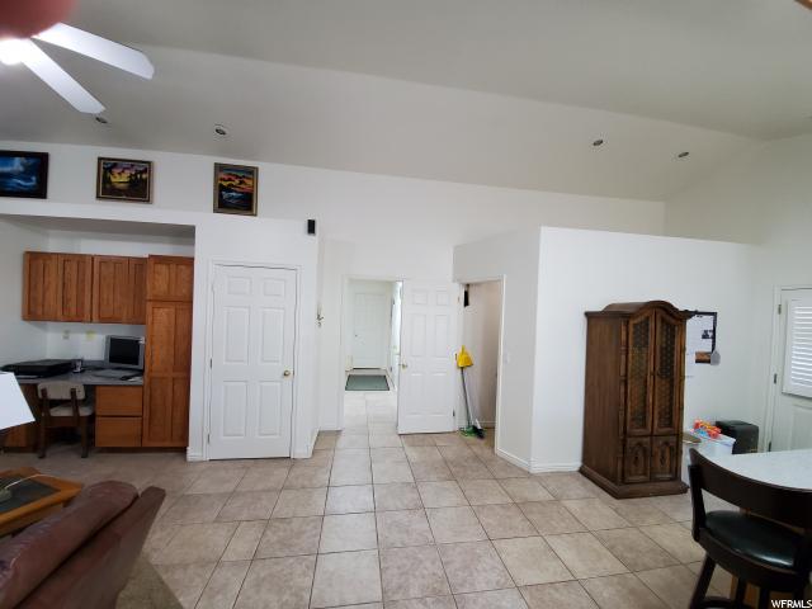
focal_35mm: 13
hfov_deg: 106.2
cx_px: 406
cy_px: 304
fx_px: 305
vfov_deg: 89.9
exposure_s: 1/60
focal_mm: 1.8
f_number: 2.2
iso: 320
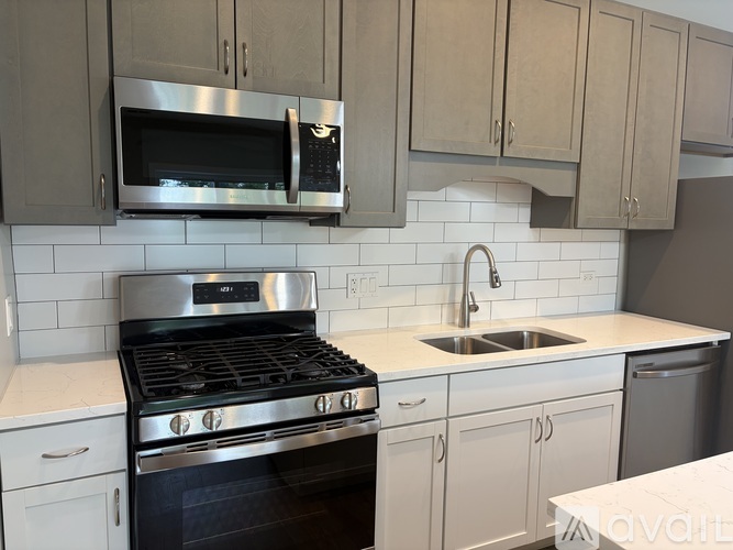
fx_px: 550
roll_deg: -0.8
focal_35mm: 26
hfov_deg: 67.3
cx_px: 366
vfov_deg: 53.0
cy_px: 275
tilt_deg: -5.9
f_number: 1.6
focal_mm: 5.96
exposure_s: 1/60
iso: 64
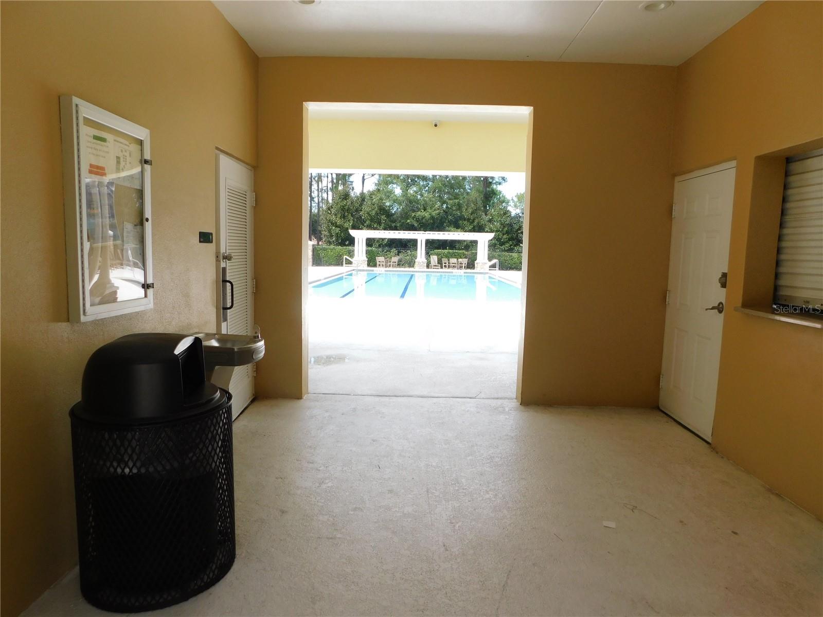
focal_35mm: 23
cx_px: 412
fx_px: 547
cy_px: 308
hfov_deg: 73.9
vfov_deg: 58.9
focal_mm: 4
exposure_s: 1/320
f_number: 3
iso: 125
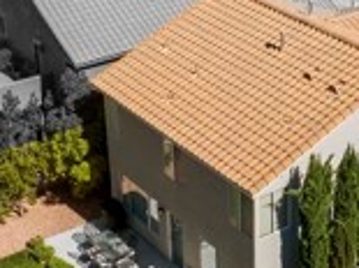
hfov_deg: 20.9
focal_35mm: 93
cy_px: 80
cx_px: 280
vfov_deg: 15.8
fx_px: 964
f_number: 2.8
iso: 100
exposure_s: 1/320
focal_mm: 12.29
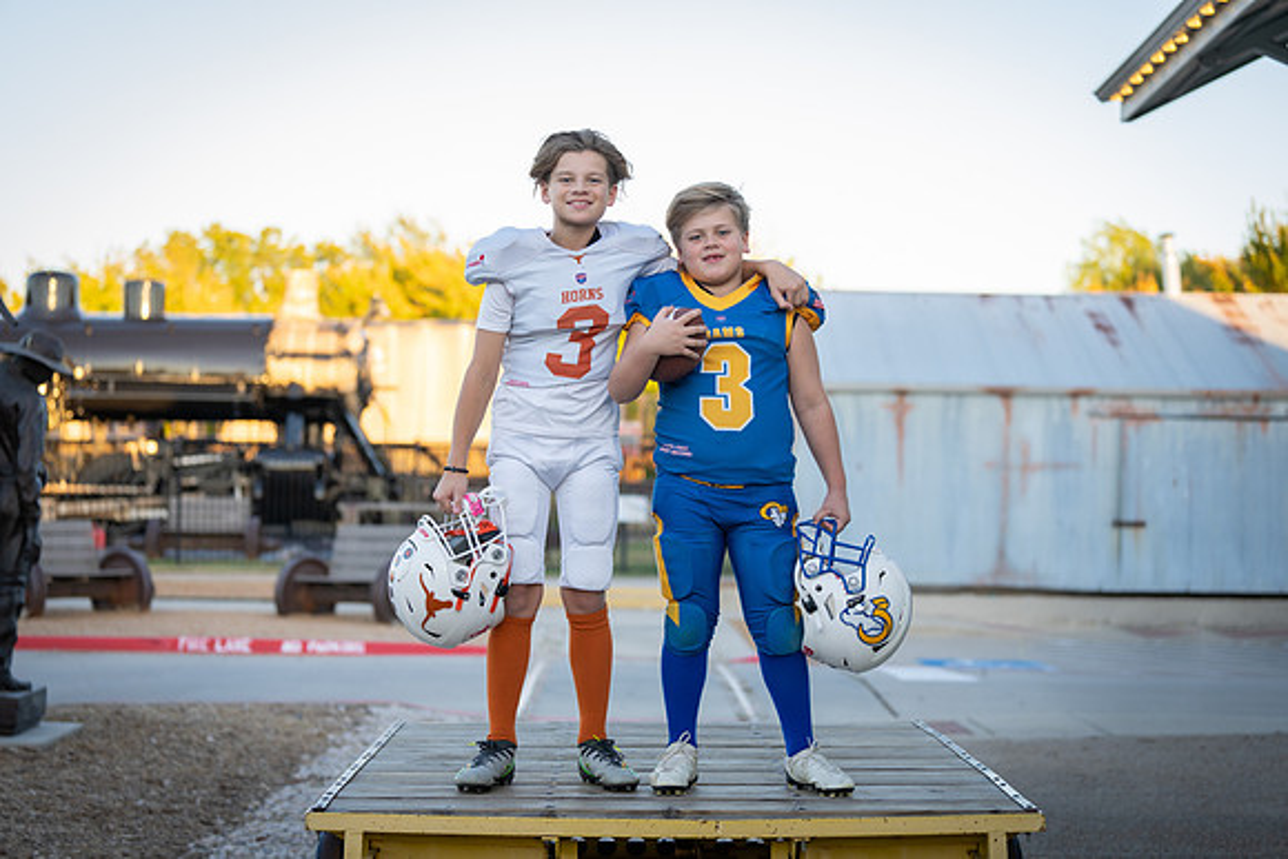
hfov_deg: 28.8
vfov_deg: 19.5
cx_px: 644
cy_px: 430
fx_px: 2505
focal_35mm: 70
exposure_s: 1/320
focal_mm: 70
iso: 250
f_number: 2.8
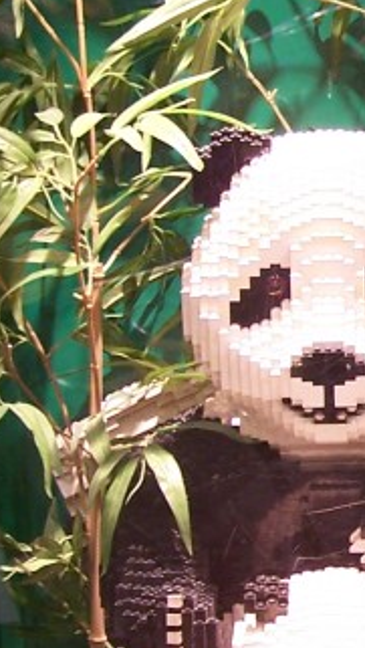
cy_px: 347
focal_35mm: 132
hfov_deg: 8.9
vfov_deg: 16.2
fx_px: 2267
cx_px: 631
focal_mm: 6.3
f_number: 2.8
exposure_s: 1/4
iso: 80
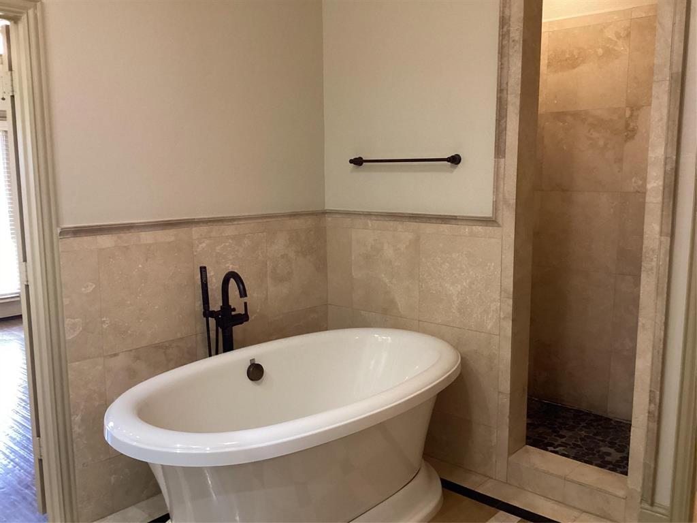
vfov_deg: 45.4
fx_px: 624
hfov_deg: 58.4
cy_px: 262
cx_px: 348
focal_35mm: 31
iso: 320
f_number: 2.4
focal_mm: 3.3
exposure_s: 1/40
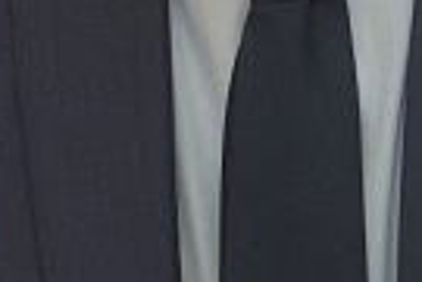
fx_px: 9733
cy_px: -222
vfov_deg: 1.7
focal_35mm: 830
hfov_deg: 2.5
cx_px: -84
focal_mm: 83
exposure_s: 1/160
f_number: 4
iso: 1600
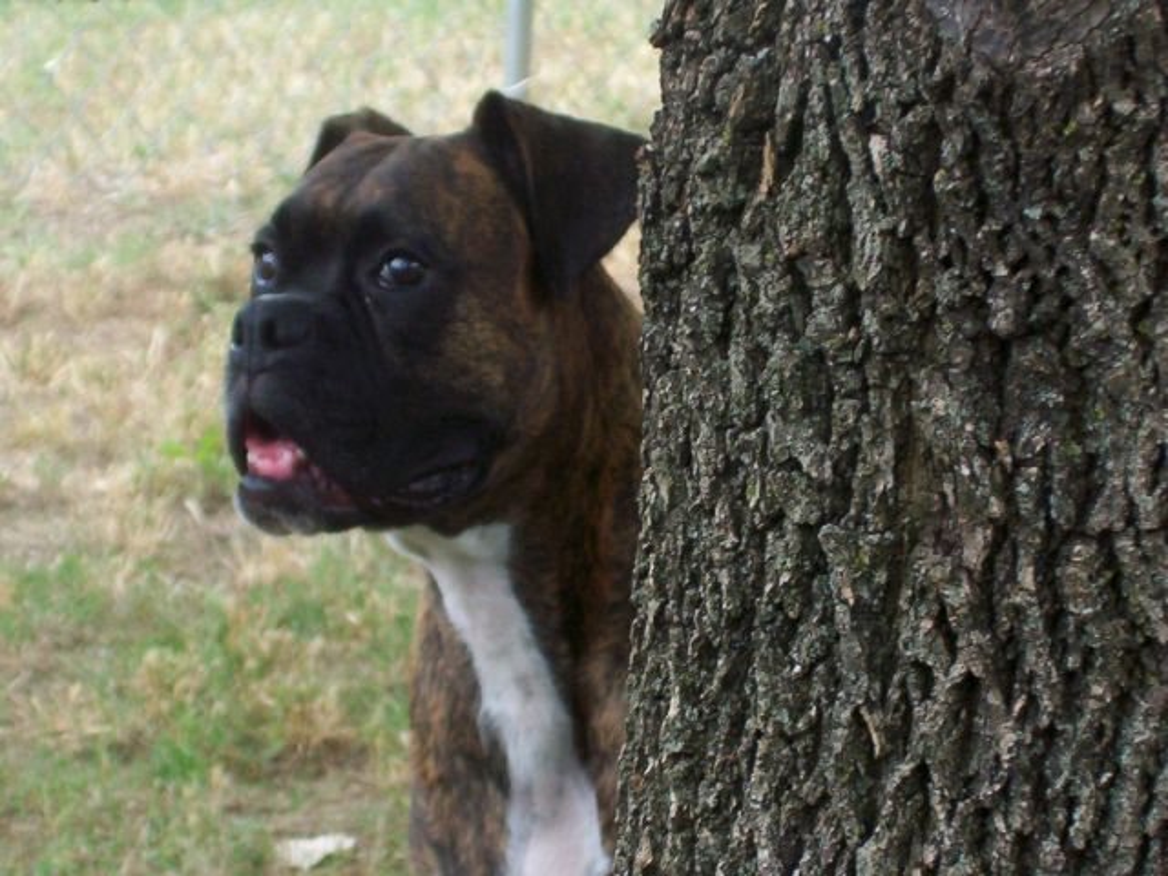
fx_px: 3644
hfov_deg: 18.2
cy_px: 438
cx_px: 584
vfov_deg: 13.7
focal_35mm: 108
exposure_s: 1/150
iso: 100
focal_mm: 16.61
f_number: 4.72
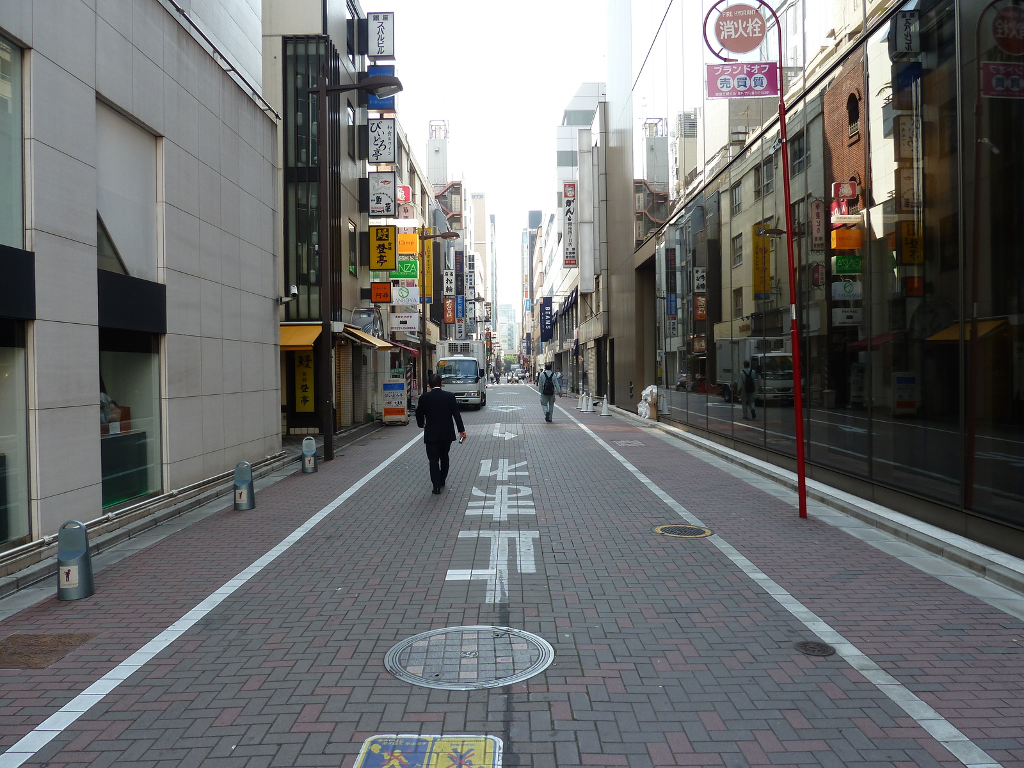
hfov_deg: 69.4
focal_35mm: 25
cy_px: 384
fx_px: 740
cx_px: 512
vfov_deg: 54.9
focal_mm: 4.1
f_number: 3.5
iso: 80
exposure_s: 1/125
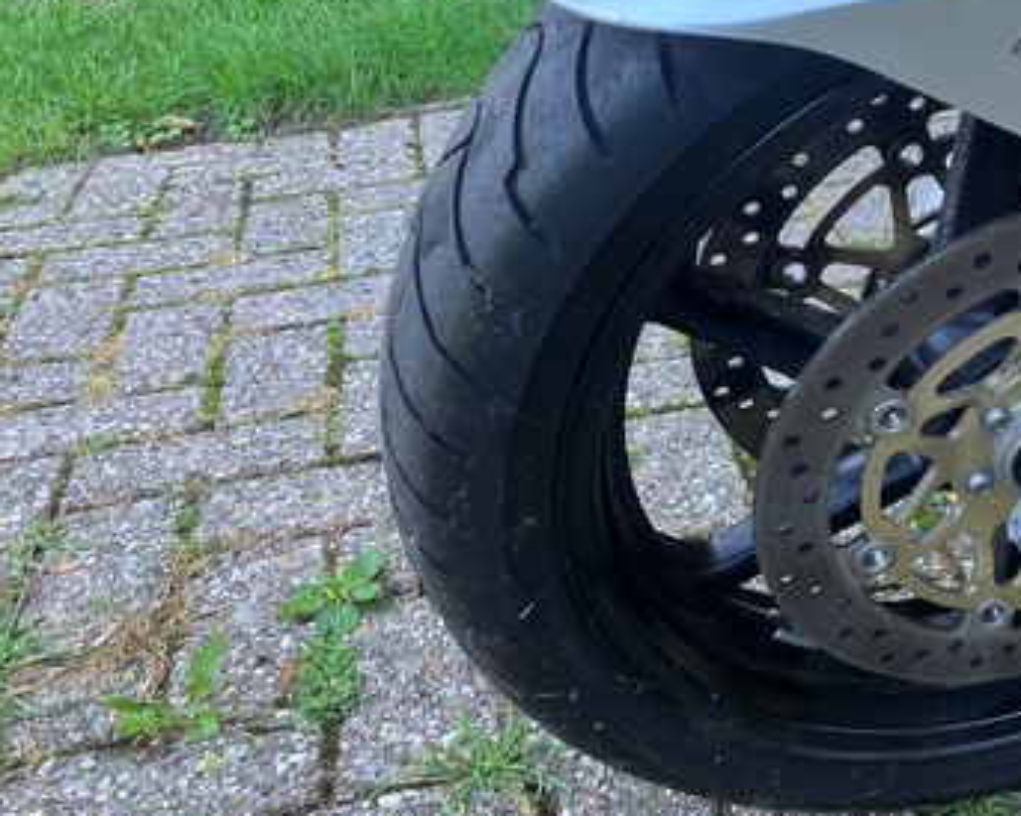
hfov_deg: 35.2
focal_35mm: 51
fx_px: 1540
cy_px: 313
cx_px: 851
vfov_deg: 29.6
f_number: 1.8
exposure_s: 1/115
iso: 80
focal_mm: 3.99
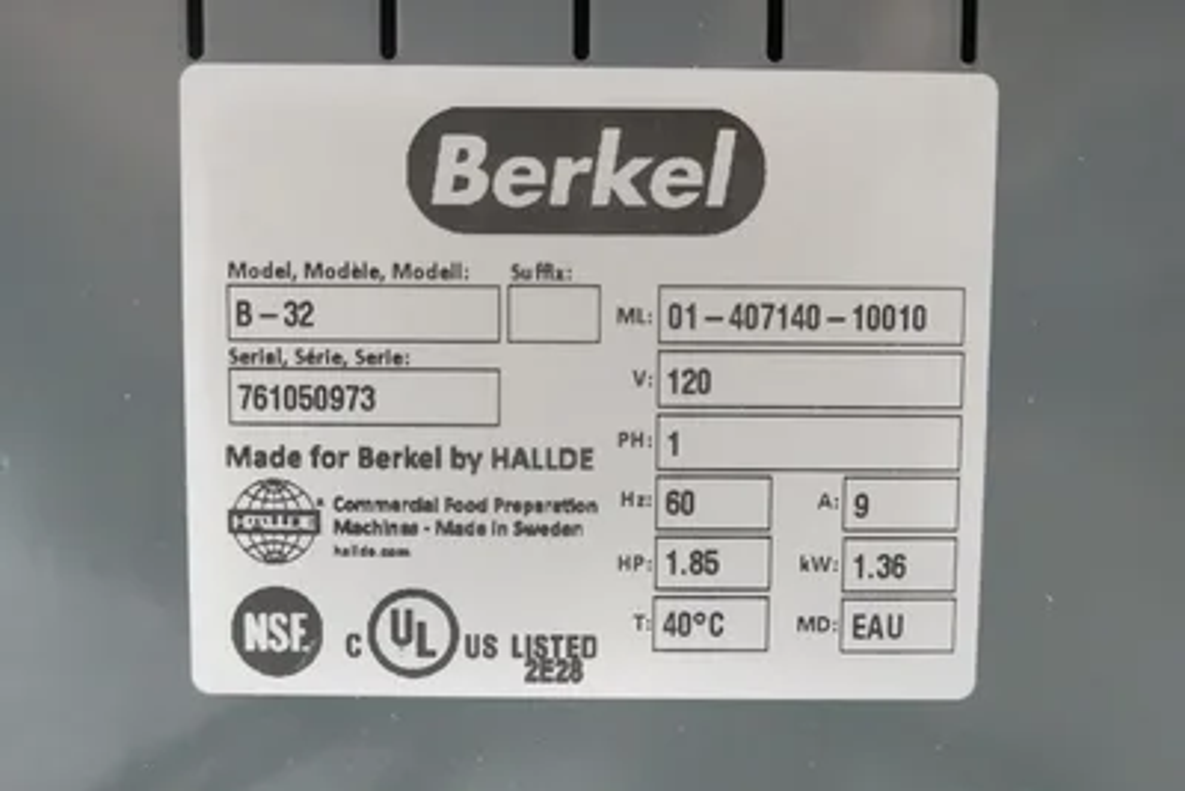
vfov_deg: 32.7
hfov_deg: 47.4
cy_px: 396
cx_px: 592
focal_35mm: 41
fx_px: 1350
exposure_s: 1/50
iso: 5000
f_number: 4
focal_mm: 15.28
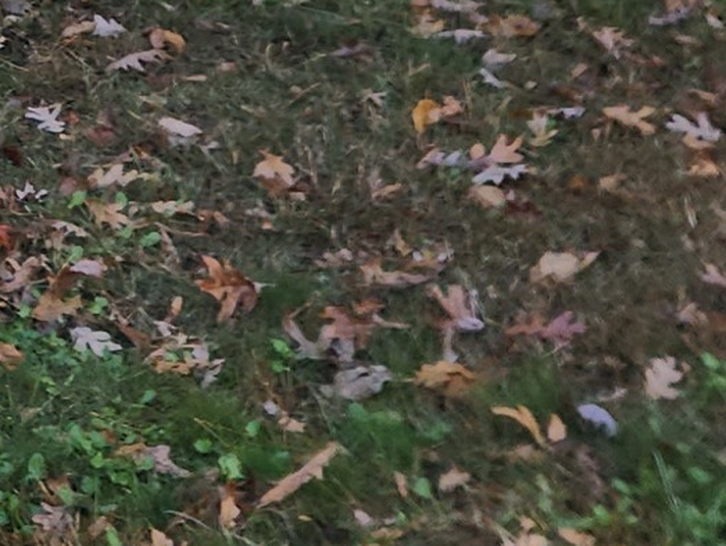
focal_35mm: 135
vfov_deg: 9.9
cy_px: -656
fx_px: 2833
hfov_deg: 13.5
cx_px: -458
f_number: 1.8
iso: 20
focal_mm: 5.4
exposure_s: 1/179
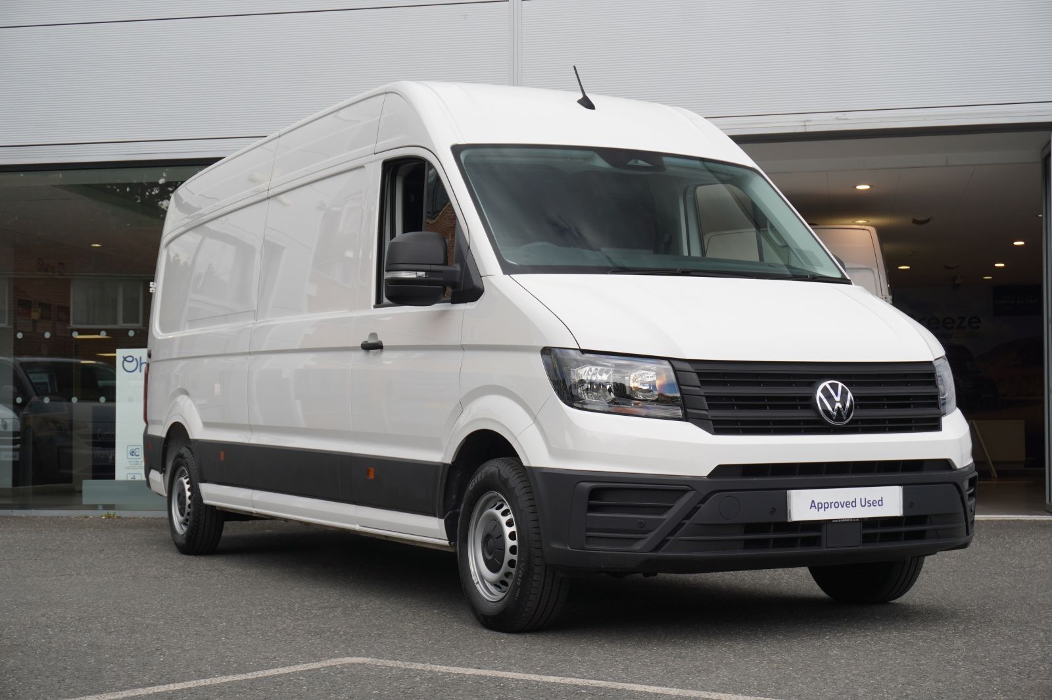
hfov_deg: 36.9
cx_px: 526
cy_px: 350
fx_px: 1577
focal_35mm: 54
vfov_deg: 25.0
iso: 160
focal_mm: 36
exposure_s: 1/160
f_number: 6.3
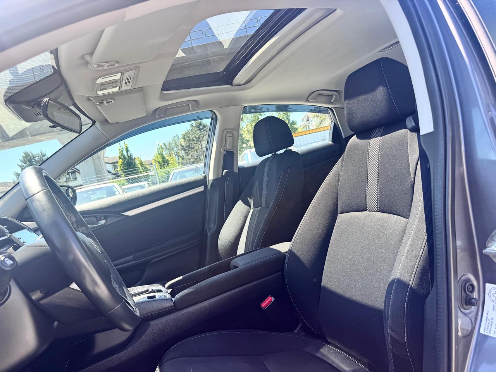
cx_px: 248
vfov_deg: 56.8
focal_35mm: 24
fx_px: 344
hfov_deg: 71.6
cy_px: 186
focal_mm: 6.76
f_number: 1.78
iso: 80
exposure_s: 1/246
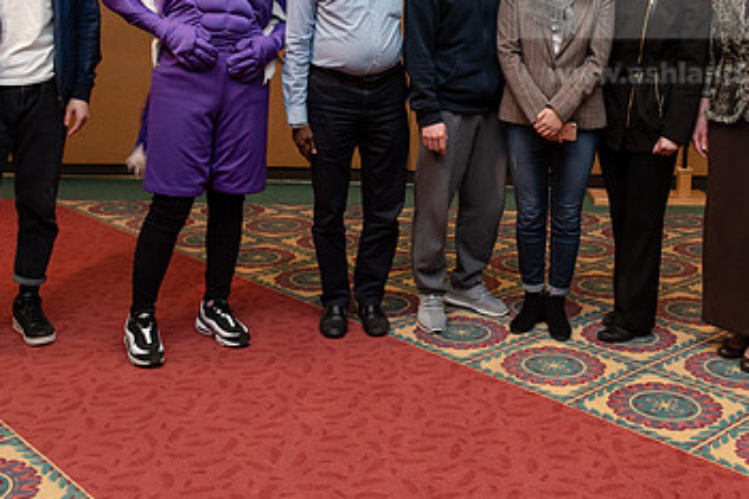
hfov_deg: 40.9
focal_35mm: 48
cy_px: 118
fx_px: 999
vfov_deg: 27.6
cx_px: 450
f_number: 5.6
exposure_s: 1/200
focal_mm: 29
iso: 1600
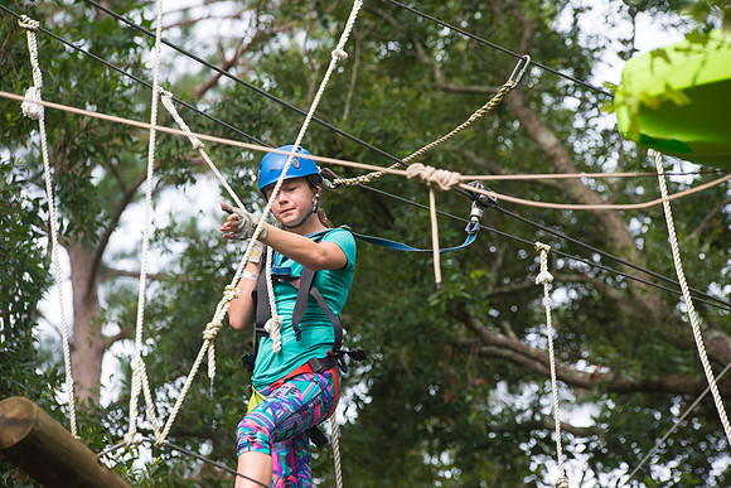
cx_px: 366
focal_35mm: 200
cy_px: 244
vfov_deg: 6.9
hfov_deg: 10.3
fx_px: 4062
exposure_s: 1/2000
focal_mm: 200
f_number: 5
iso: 1250
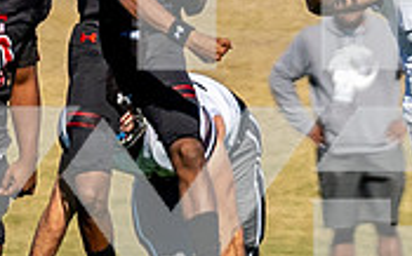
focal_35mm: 1843
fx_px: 20674
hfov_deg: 1.1
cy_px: 35
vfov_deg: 0.7
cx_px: 263
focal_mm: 200
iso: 400
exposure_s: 1/2500
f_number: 2.8
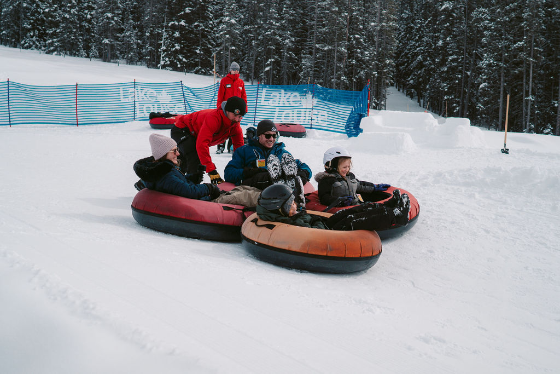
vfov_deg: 31.9
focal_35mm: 42
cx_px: 280
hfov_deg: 46.4
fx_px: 653
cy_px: 187
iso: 100
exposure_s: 1/4000
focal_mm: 28
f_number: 3.2
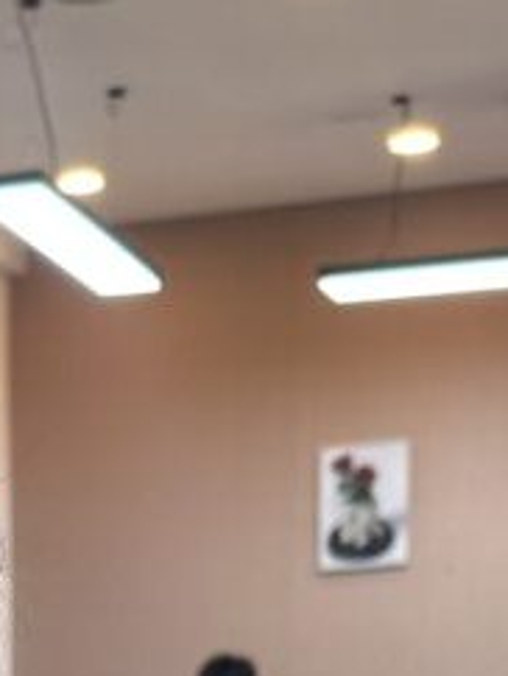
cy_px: 1285
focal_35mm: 99
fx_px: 1934
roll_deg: +0.2
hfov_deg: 14.4
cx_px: -142
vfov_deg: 16.1
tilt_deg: -16.6
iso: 64
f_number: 1.78
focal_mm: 6.86
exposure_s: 1/100
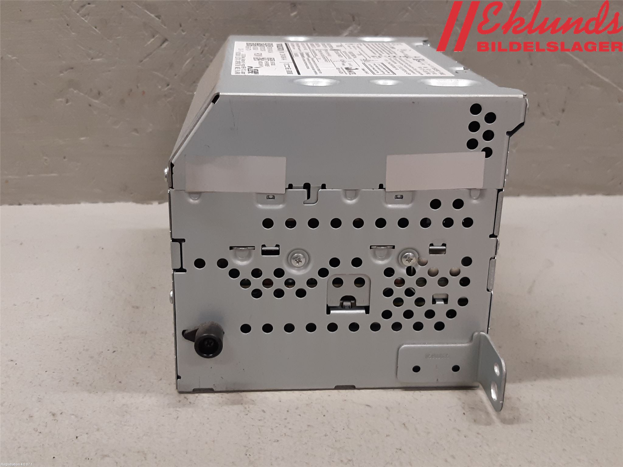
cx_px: 312
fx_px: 468
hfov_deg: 67.3
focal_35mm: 26
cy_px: 234
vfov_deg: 53.1
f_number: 1.7
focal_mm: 3.93
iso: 125
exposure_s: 1/50
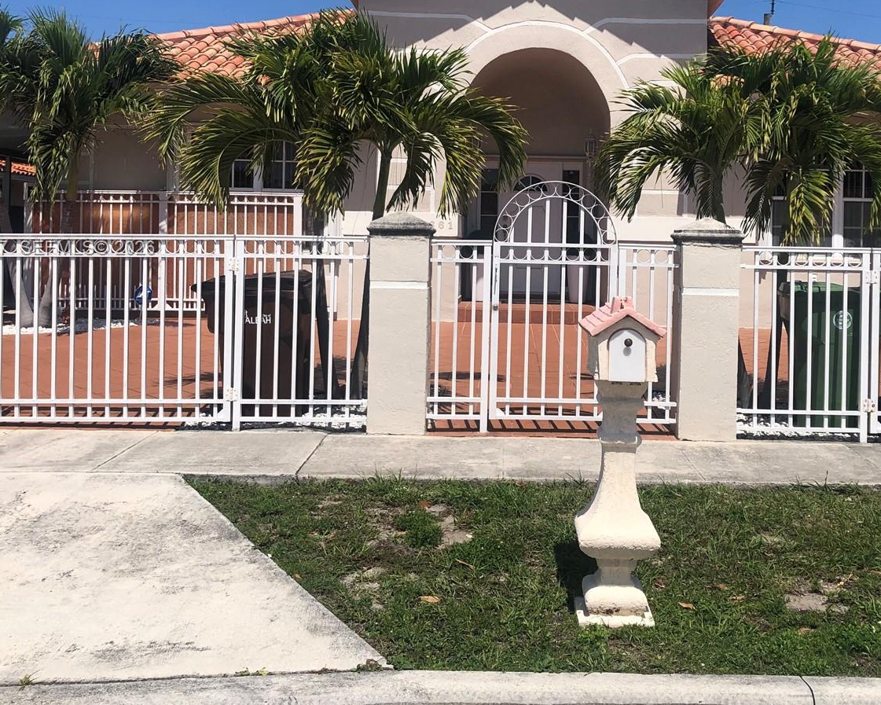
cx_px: 539
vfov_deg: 37.9
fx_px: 1017
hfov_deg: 46.5
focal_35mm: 39
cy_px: 249
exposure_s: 1/3472
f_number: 1.8
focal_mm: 3.99
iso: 20
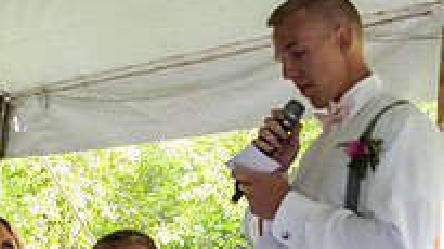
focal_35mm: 99
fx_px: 1165
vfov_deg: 12.2
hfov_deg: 21.6
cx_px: 249
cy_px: 134
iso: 400
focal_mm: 28.9
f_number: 4
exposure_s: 1/60
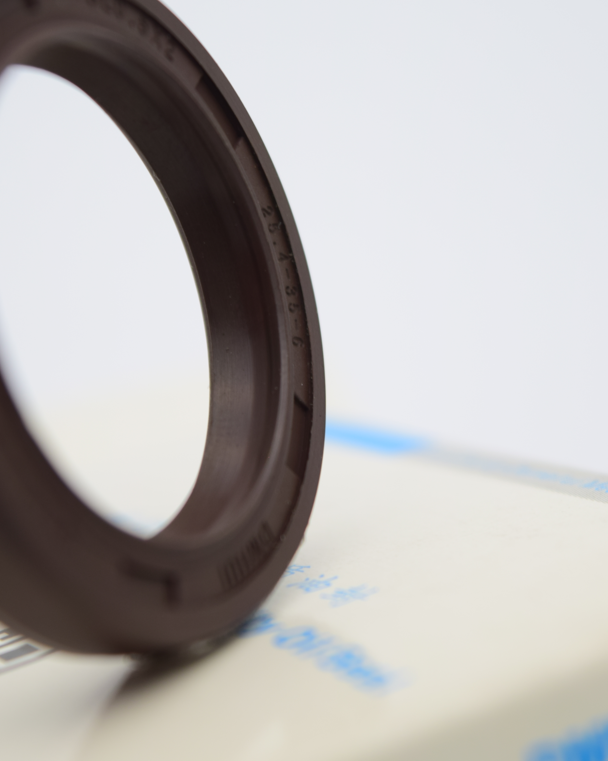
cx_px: 265
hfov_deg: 11.8
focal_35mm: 131
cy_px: 352
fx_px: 2942
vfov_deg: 14.7
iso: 100
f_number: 5.6
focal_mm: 55
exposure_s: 1/10
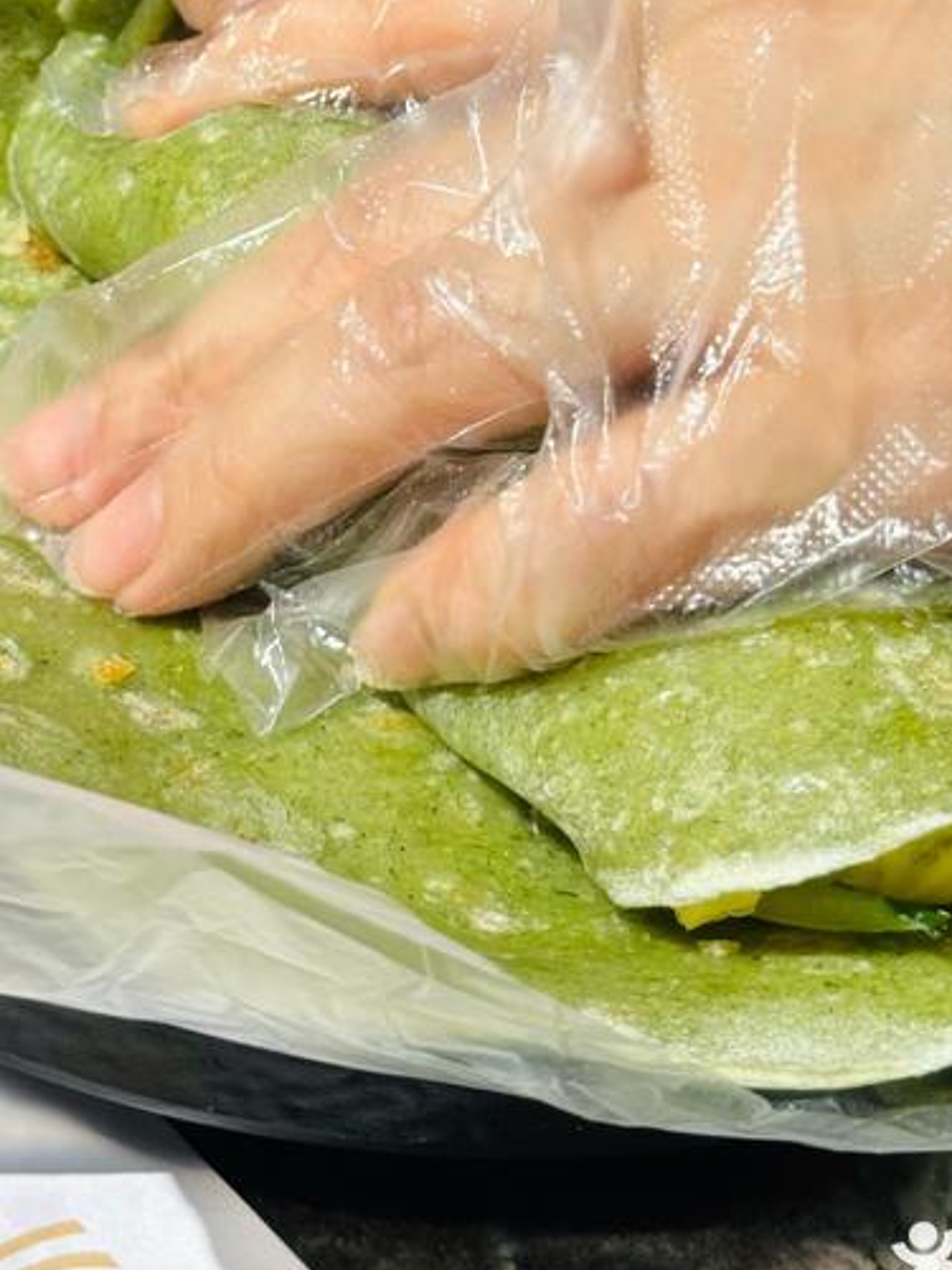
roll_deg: -5.0
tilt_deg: -33.5
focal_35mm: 96
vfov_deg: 20.1
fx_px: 3520
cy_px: 150
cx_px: 383
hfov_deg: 15.4
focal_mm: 6.86
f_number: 1.78
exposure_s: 1/50
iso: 50
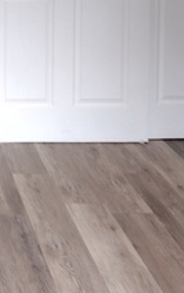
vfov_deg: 21.2
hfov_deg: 13.7
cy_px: -71
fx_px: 720
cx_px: -87
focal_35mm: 90
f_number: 1.7
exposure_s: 1/40
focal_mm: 4.71
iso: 233
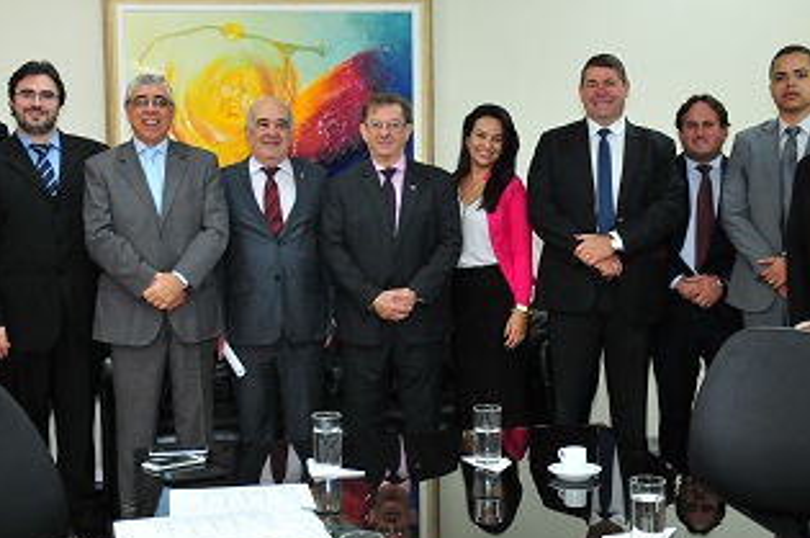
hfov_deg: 32.4
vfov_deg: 21.8
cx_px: 345
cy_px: 239
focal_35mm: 62
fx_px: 1393
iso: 1000
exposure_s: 1/160
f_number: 4
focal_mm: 26
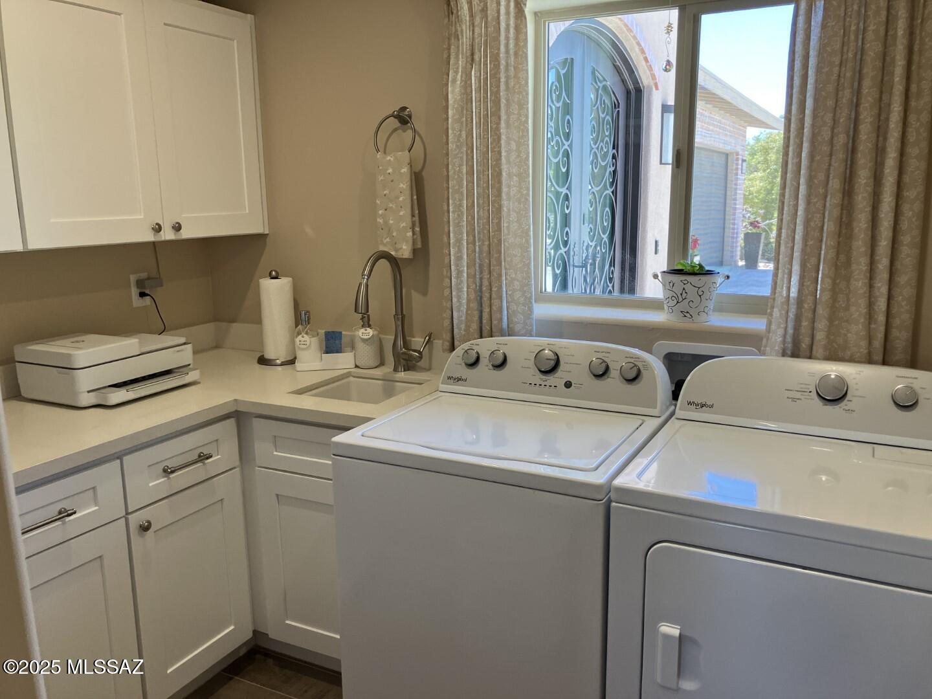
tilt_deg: -11.6
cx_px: 466
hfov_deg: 63.4
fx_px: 754
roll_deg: +1.2
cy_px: 350
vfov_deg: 49.7
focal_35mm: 28
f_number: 1.8
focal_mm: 3.99
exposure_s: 1/120
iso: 80
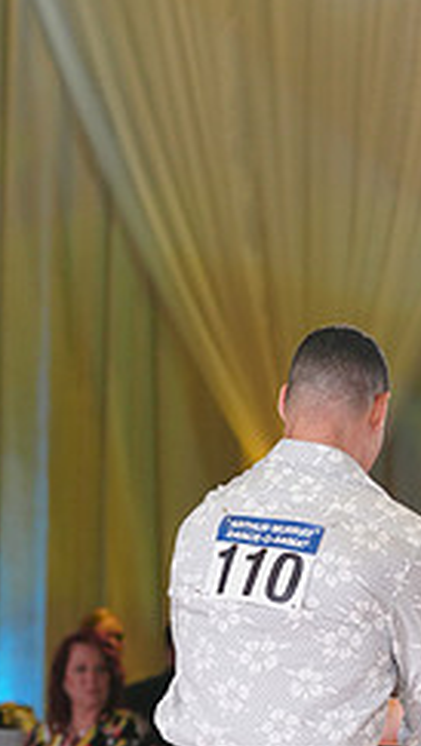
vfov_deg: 7.6
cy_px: 853
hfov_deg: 4.3
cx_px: 426
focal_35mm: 280
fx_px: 5547
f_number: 4
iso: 1600
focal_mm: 112
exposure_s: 1/400
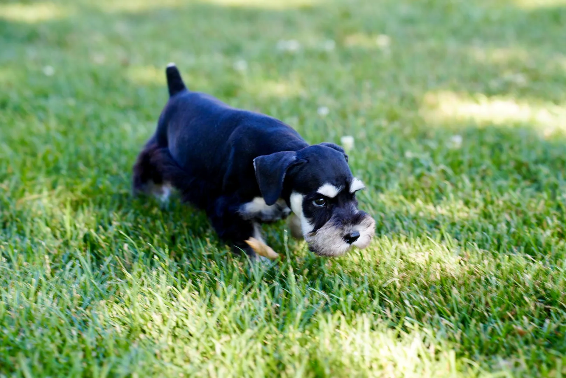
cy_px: 189
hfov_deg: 25.3
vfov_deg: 17.1
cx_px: 283
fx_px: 1259
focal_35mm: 80
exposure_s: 1/80
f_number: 4
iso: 100
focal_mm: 80
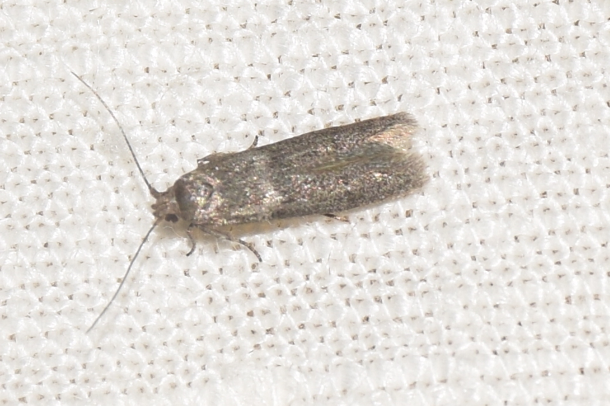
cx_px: 305
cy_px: 203
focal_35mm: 210
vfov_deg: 6.5
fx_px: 3558
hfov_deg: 9.8
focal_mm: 140
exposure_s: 1/160
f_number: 11
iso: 100
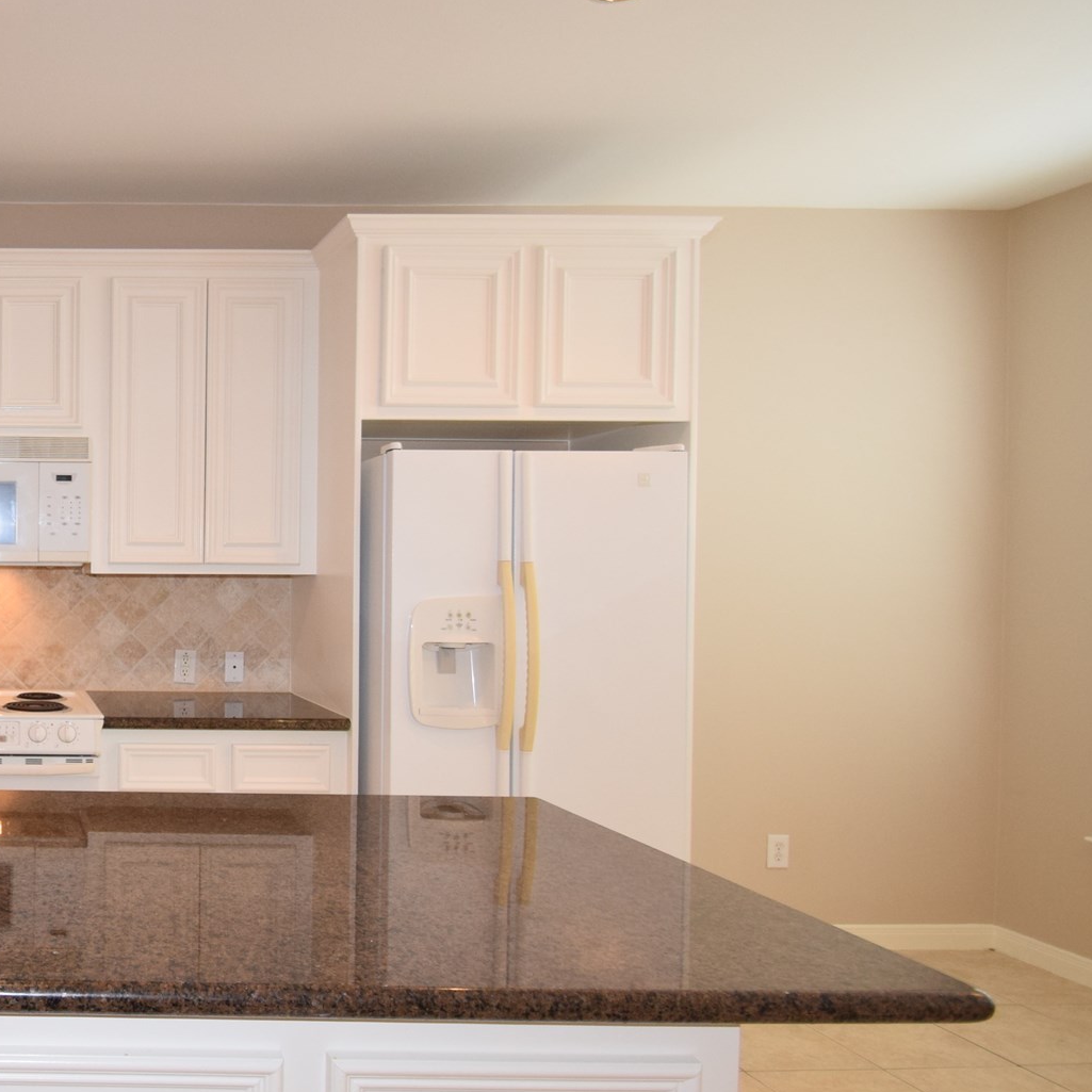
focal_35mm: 27
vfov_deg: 59.1
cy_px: 564
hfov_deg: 49.2
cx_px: 19
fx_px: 964
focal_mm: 10
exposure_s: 1/100
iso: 800
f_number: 5
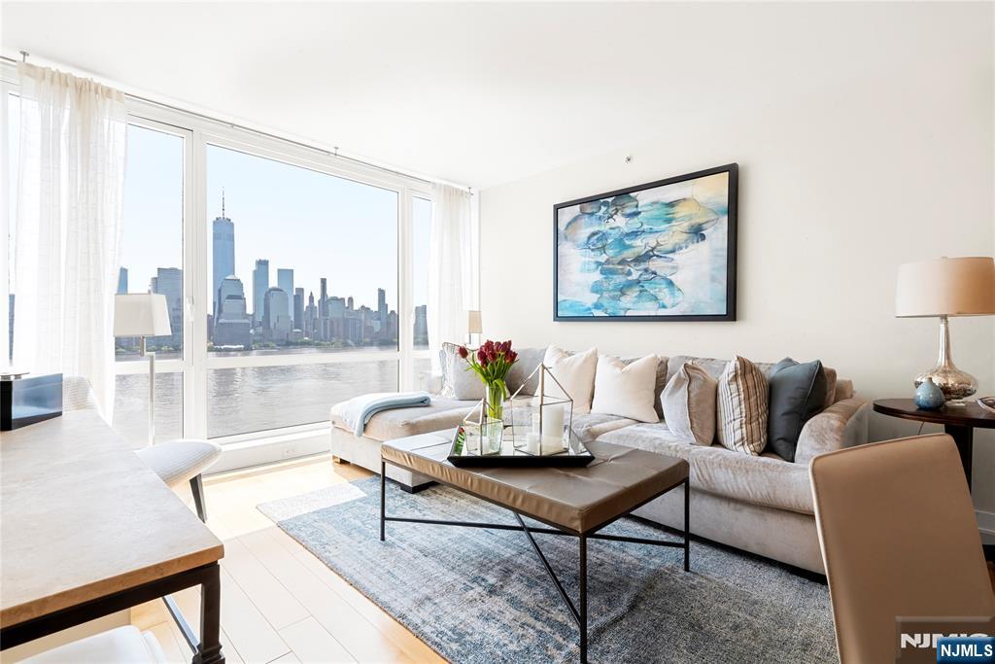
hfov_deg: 96.7
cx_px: 498
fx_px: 442
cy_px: 332
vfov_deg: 73.8
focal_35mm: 16
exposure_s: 1/10
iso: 400
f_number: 18
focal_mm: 16
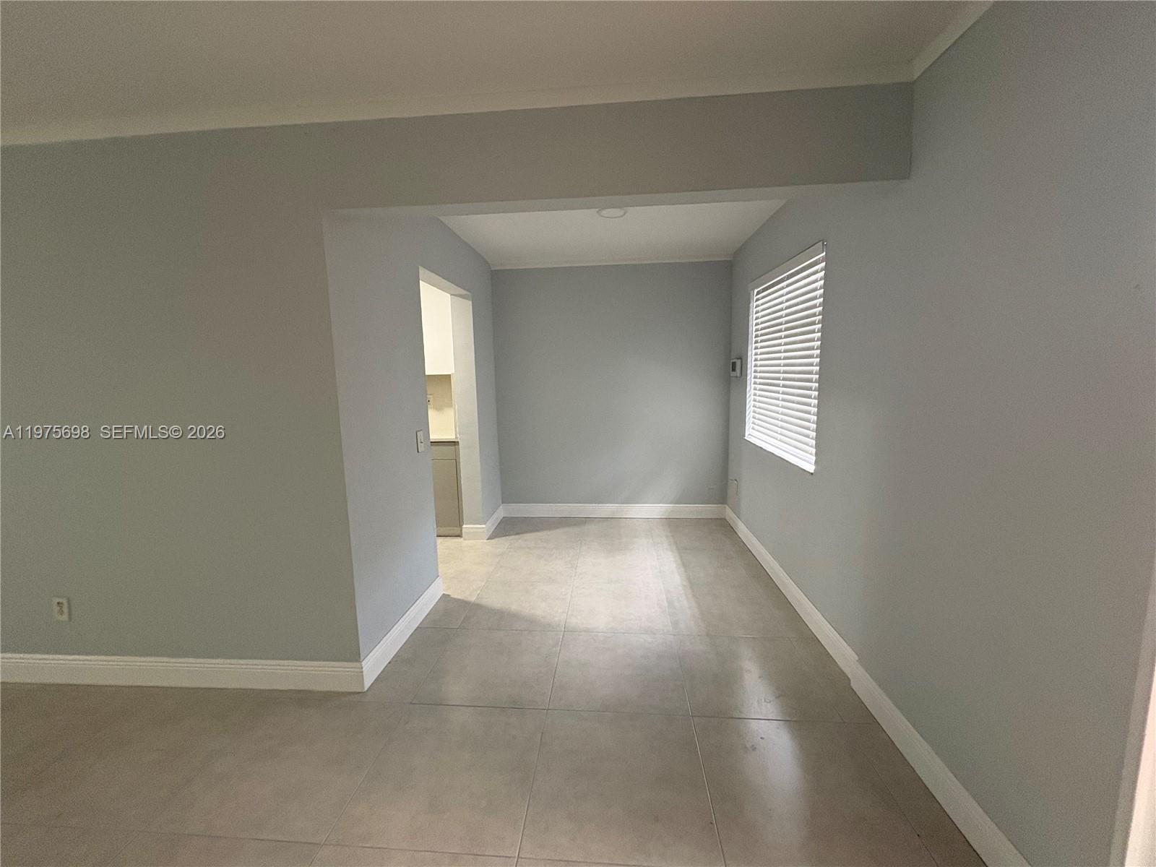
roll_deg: +2.2
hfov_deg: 102.1
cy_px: 434
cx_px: 578
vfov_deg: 85.7
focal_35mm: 14
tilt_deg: -6.8
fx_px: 468
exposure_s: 1/60
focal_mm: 2.22
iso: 320
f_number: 2.2
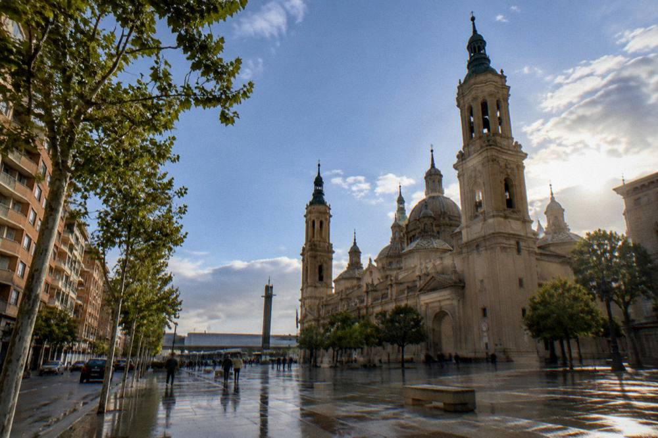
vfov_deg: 37.8
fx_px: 639
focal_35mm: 35
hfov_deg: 54.5
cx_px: 329
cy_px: 219
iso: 500
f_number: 9
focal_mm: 35
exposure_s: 1/400
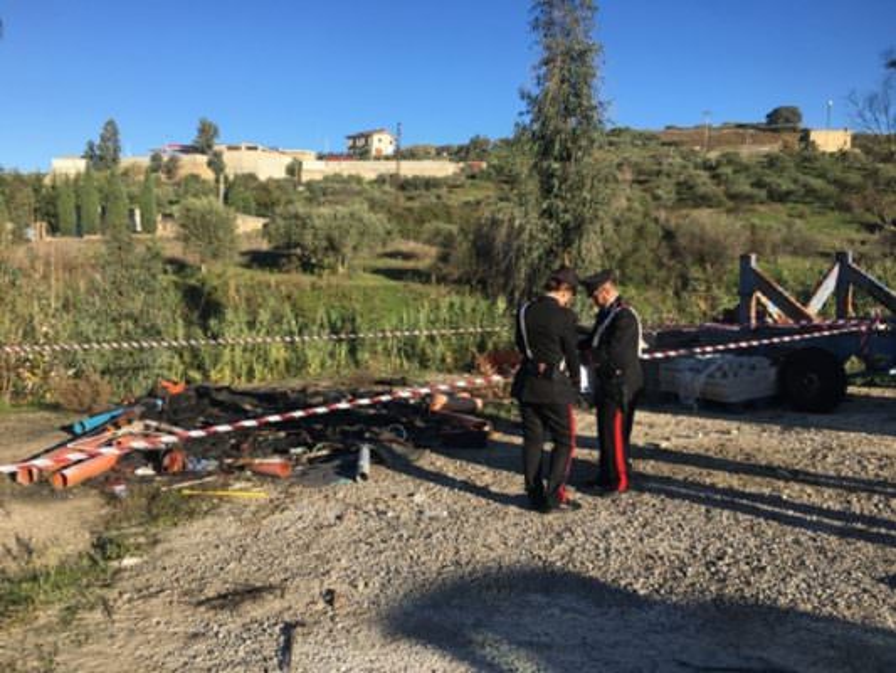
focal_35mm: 29
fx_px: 751
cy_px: 336
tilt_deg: -4.4
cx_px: 448
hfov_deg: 61.6
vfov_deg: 48.2
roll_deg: -1.6
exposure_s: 1/1054
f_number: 2.2
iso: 25
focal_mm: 4.15
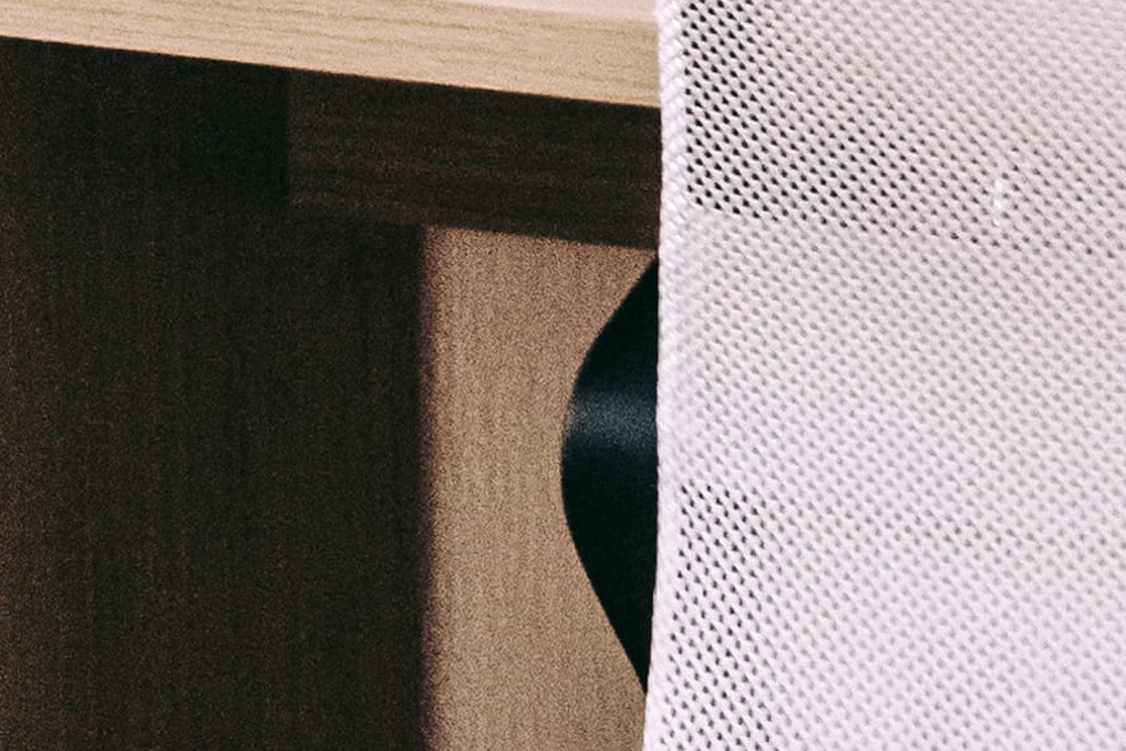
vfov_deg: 5.9
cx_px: 314
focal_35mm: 226
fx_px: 7068
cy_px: -790
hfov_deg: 9.1
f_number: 4
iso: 640
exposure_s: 1/100
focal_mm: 22
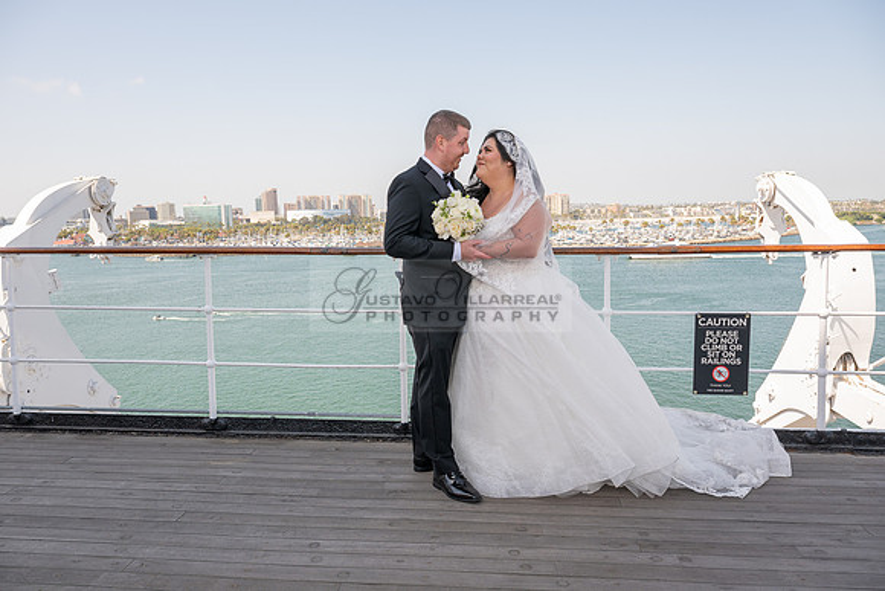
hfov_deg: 66.4
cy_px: 296
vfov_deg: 47.2
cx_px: 442
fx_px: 676
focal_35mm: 28
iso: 200
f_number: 9
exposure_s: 1/200
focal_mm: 27.5
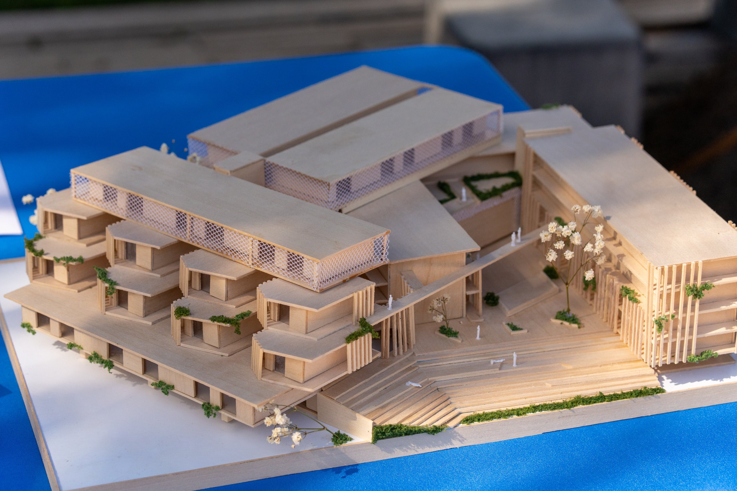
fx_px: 1719
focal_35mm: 84
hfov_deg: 24.2
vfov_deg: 16.3
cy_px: 246
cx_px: 368
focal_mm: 56
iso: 400
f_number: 4
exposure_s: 1/1600
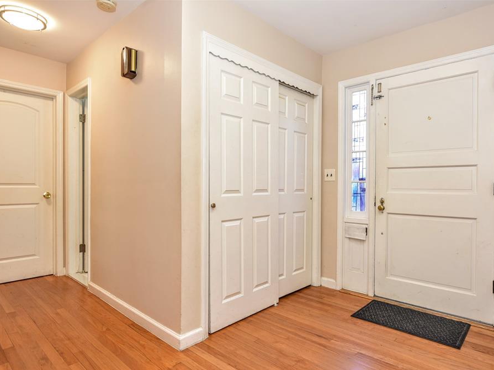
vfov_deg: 61.1
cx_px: 270
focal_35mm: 22
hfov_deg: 76.2
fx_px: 314
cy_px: 188
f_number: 4
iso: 800
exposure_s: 1/60
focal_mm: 20
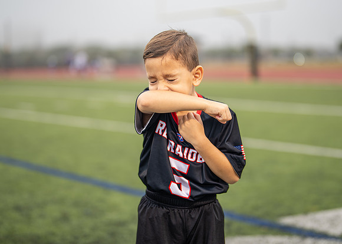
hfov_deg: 30.7
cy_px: 102
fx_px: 624
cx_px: 179
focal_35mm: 64
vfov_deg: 22.1
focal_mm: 50
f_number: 1.2
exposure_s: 1/500
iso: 100
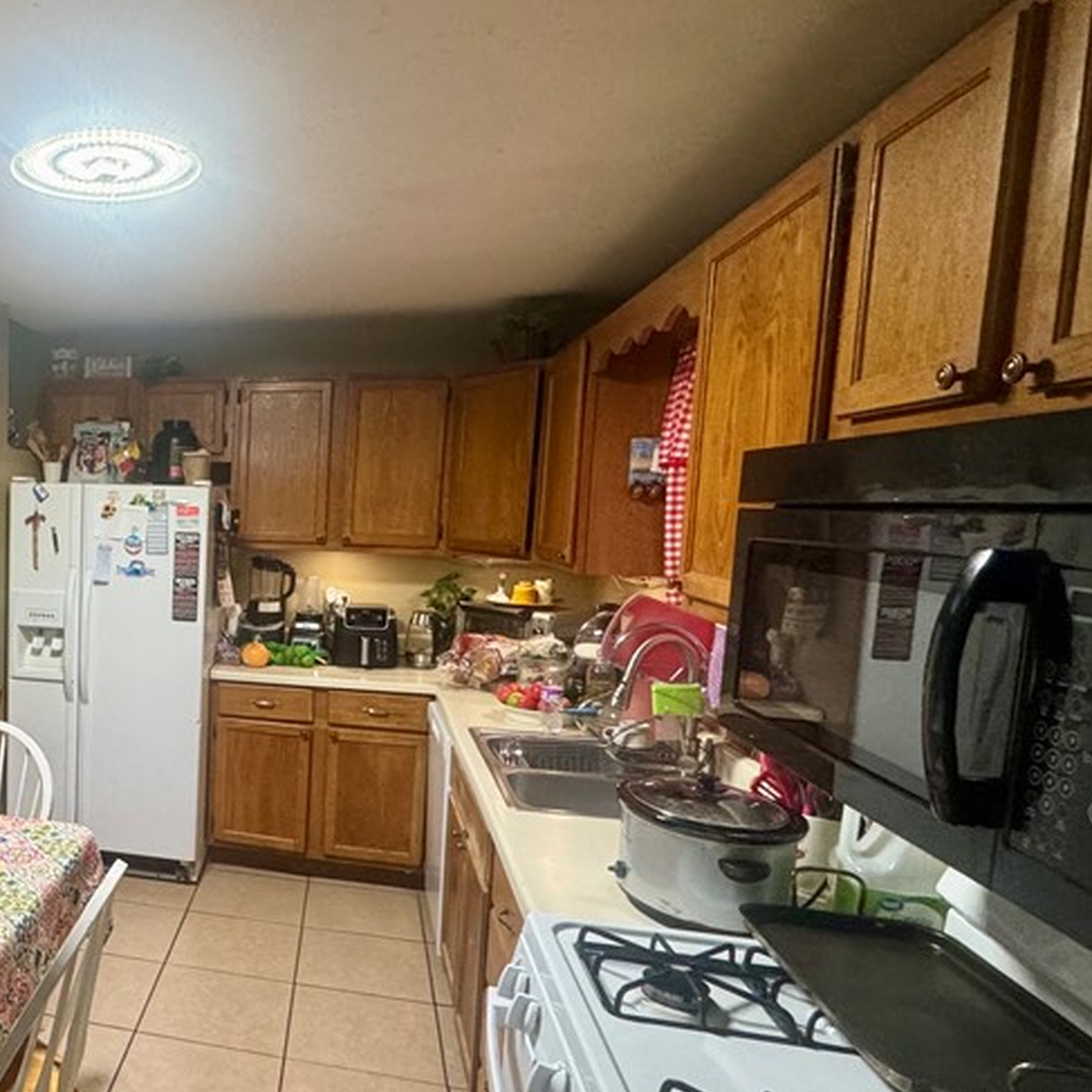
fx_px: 928
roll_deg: -2.2
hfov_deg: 52.3
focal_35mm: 26
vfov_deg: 60.8
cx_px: 76
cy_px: 605
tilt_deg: -9.4
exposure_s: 1/60
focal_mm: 2.22
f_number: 2.2
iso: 500
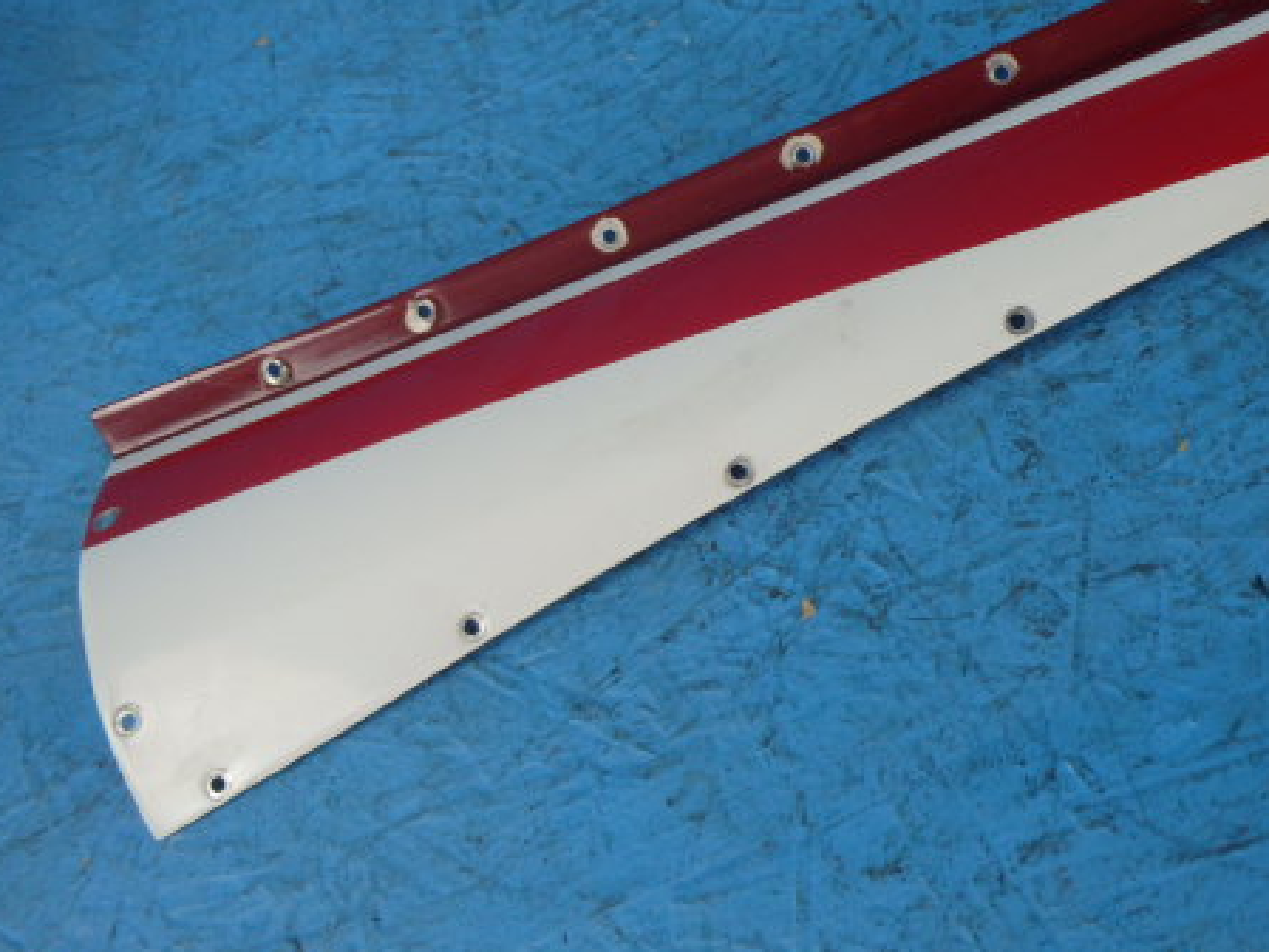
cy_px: 314
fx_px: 1466
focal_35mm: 40
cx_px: 887
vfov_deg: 35.6
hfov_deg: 45.8
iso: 160
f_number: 3.9
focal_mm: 5
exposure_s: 1/60
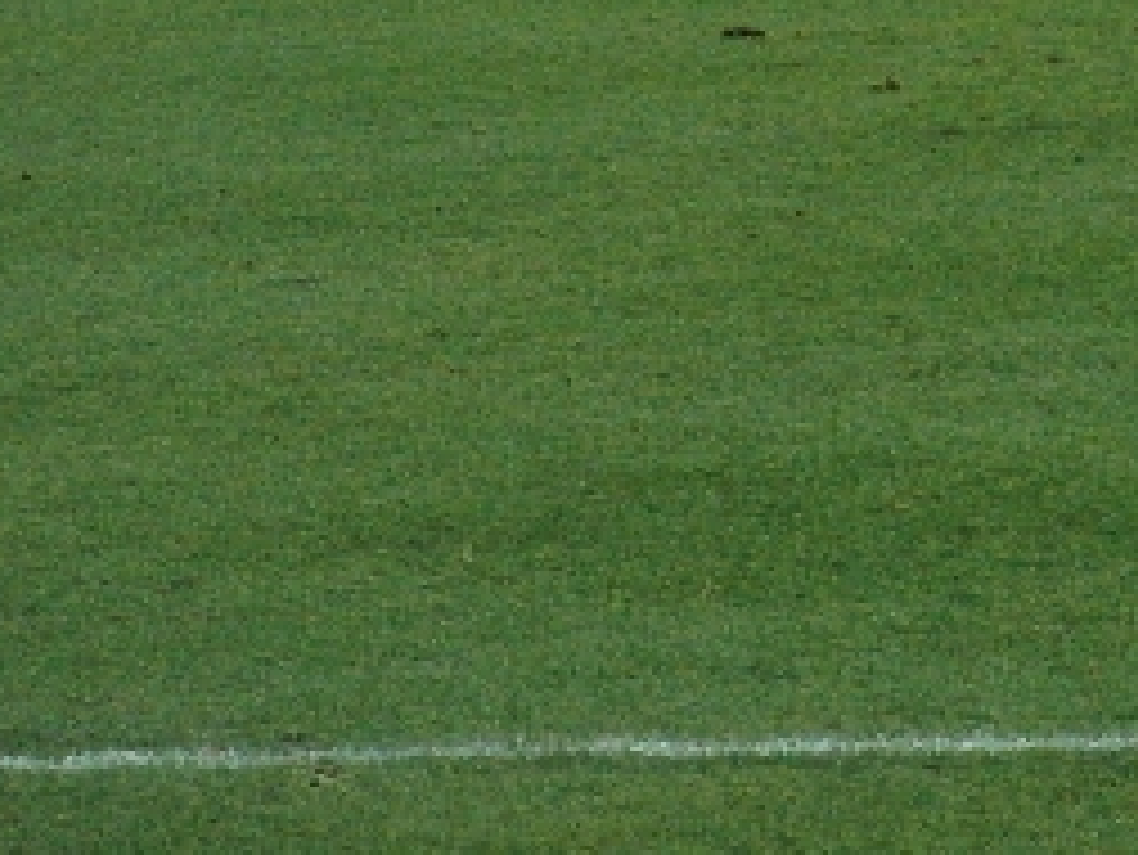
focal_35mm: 509
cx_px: 1363
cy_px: -238
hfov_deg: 3.9
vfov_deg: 2.9
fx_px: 16741
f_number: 4.5
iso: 400
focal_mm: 32.1
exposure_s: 1/200
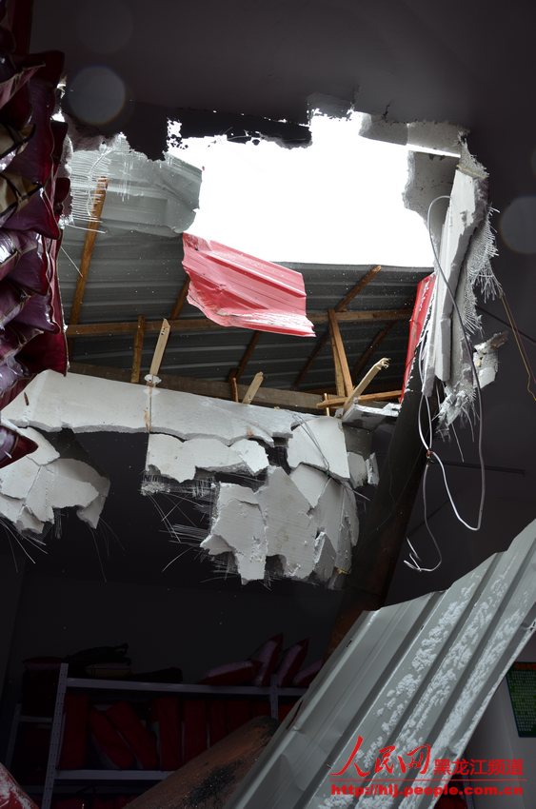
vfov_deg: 67.5
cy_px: 404
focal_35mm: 27
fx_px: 606
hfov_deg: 47.7
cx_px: 268
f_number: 5.6
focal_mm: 18
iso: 200
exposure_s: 1/160
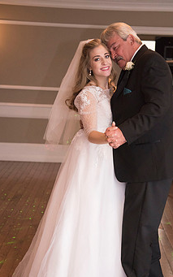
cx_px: 104
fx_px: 589
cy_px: 170
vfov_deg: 26.4
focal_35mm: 78
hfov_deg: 16.7
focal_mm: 58
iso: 2000
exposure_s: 1/125
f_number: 4
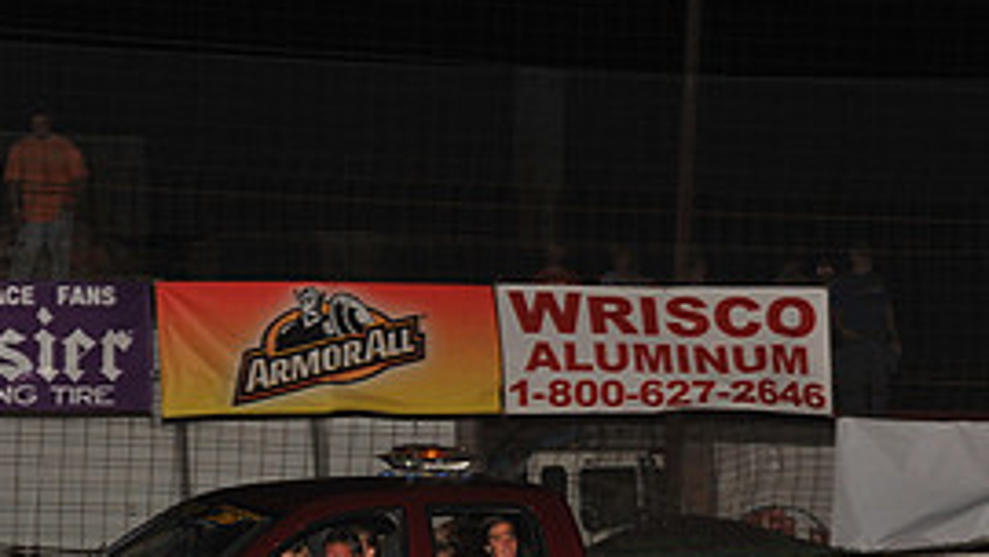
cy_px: 627
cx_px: 322
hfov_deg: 11.9
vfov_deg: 6.7
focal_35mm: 180
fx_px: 4721
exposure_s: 1/320
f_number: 6.3
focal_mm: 80
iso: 800
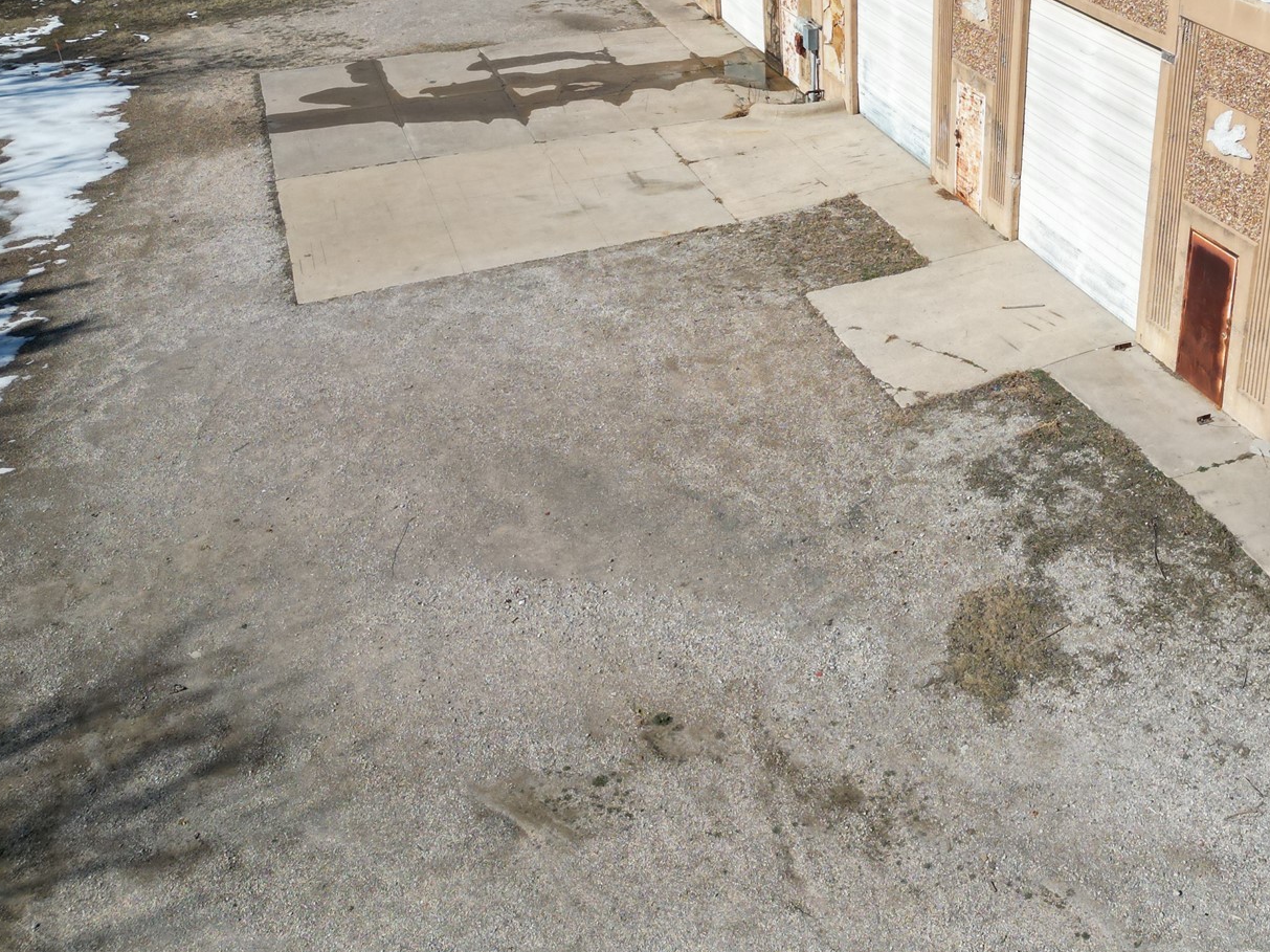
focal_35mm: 38
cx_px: 905
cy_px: 247
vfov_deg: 36.9
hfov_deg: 47.7
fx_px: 1394
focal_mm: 6.72
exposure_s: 1/5000
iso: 130
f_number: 1.7
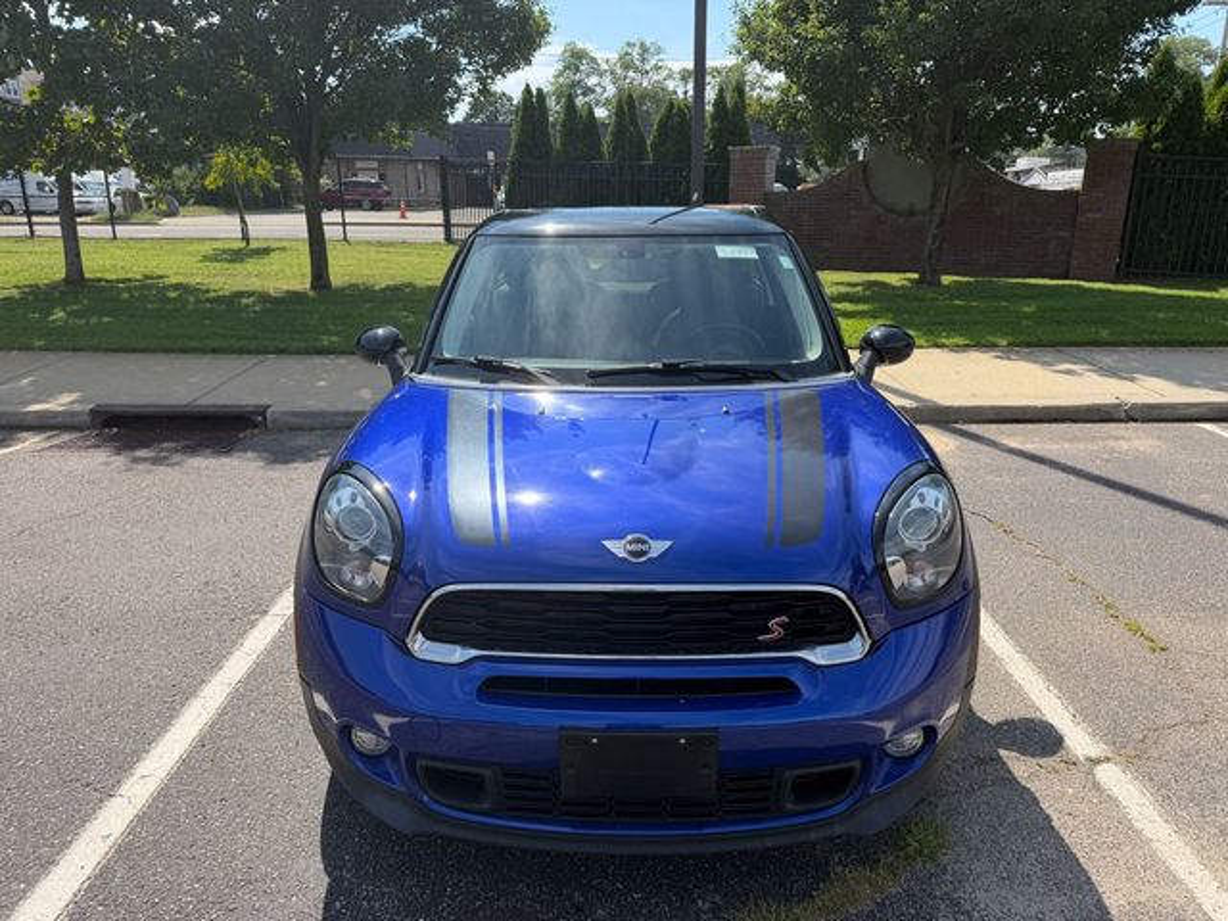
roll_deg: -0.1
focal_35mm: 24
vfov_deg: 56.8
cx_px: 614
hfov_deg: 71.6
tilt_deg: -18.1
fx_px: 851
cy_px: 460
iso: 80
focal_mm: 6.76
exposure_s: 1/2611
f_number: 1.78
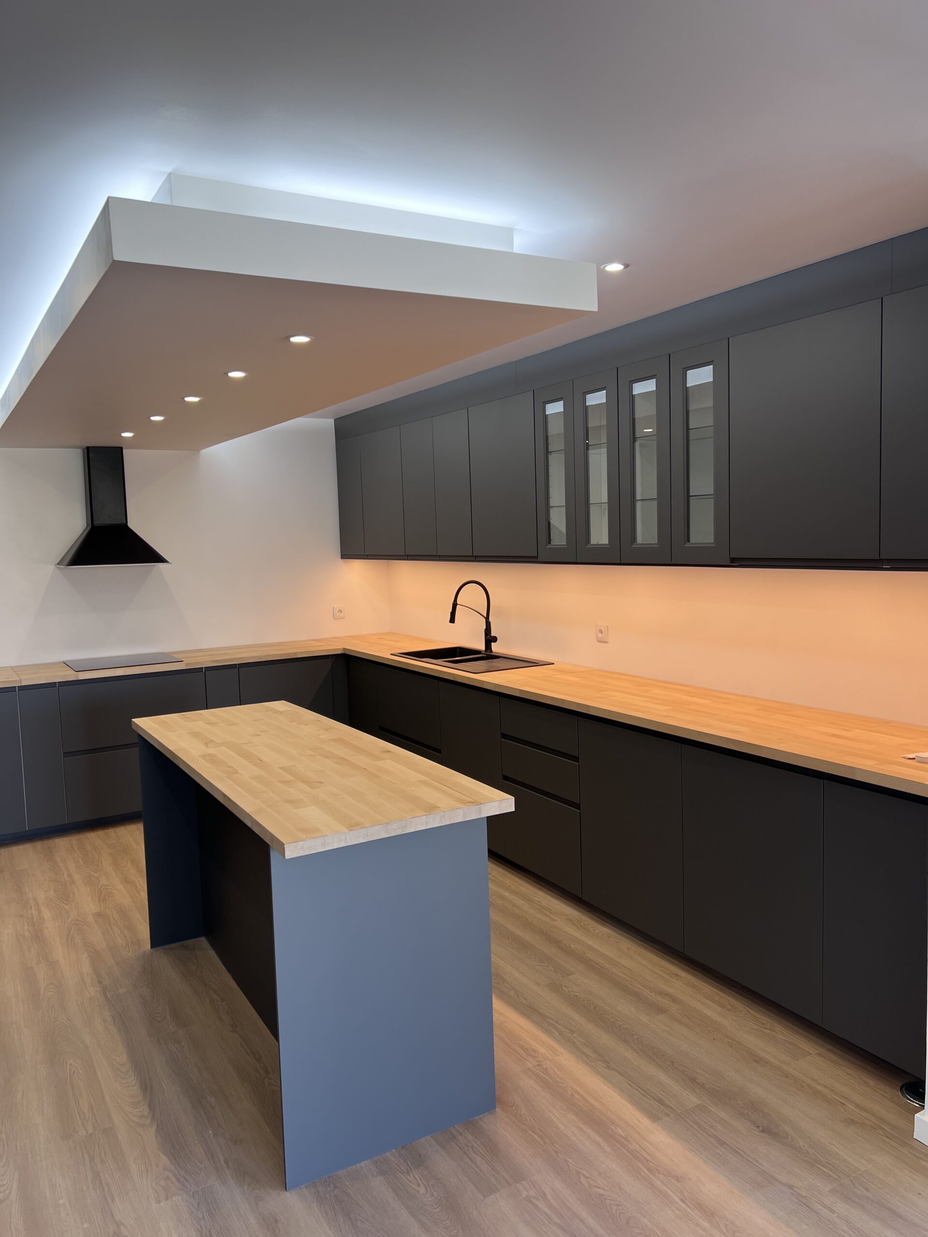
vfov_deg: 67.3
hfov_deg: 53.1
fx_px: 929
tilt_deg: -5.3
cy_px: 618
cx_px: 464
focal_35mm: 26
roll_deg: +1.1
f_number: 1.5
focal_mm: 5.7
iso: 40
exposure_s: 1/121
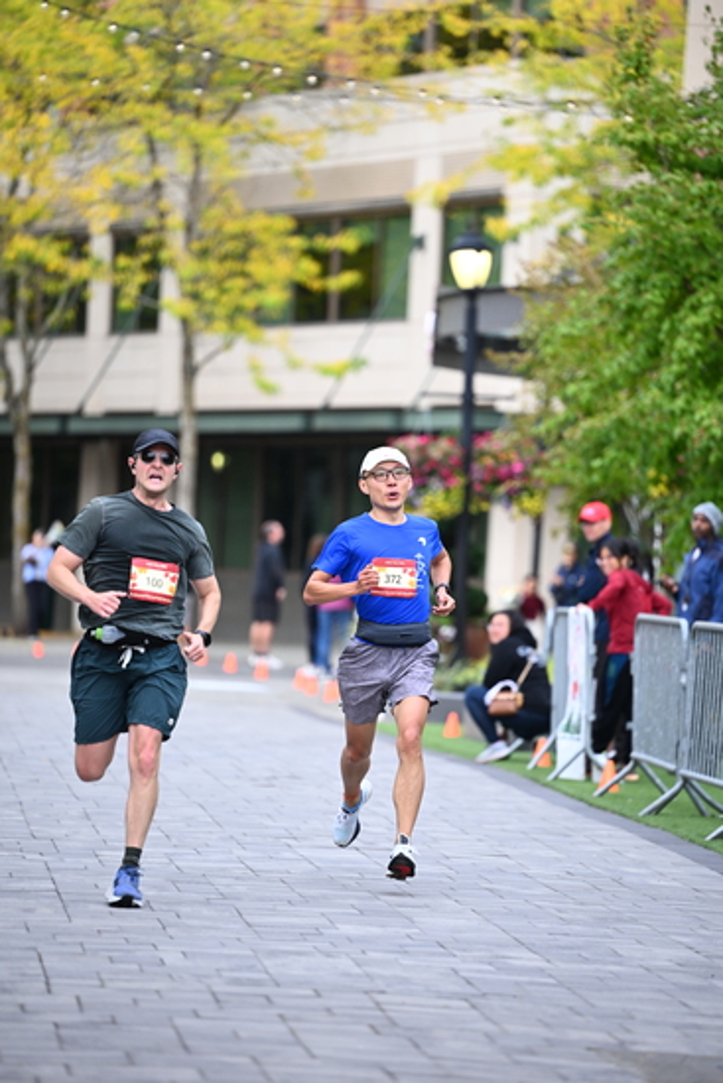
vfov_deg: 11.7
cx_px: 362
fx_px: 5268
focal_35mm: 175
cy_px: 542
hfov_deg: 7.9
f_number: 2.8
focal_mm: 175
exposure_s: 1/1600
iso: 1000
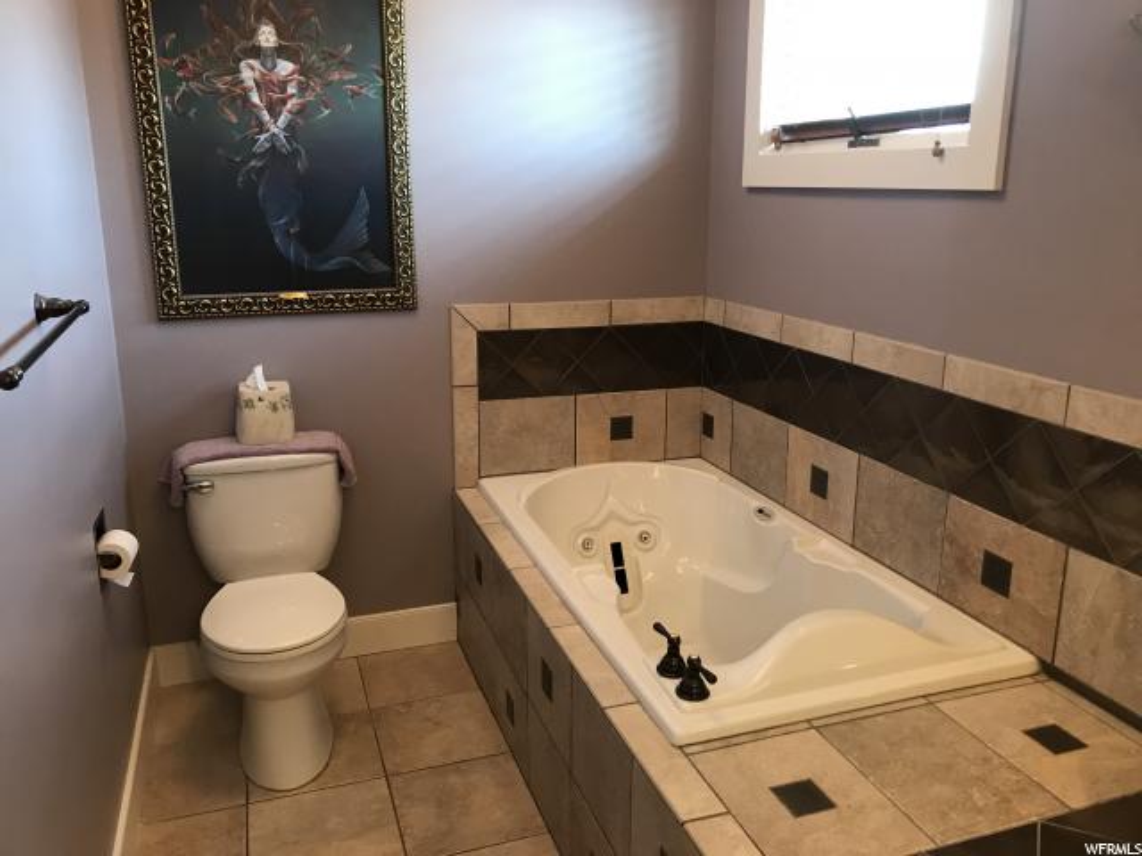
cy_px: 428
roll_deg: -0.5
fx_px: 924
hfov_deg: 63.4
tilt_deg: -13.8
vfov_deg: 49.7
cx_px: 571
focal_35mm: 28
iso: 50
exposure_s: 1/15
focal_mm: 3.99
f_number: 1.8
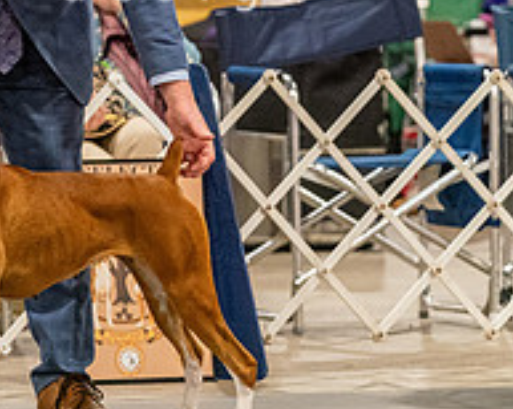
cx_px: -24
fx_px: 5733
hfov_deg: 5.1
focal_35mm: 378
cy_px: 68
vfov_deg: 4.1
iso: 6400
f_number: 3.5
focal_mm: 134
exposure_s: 1/250
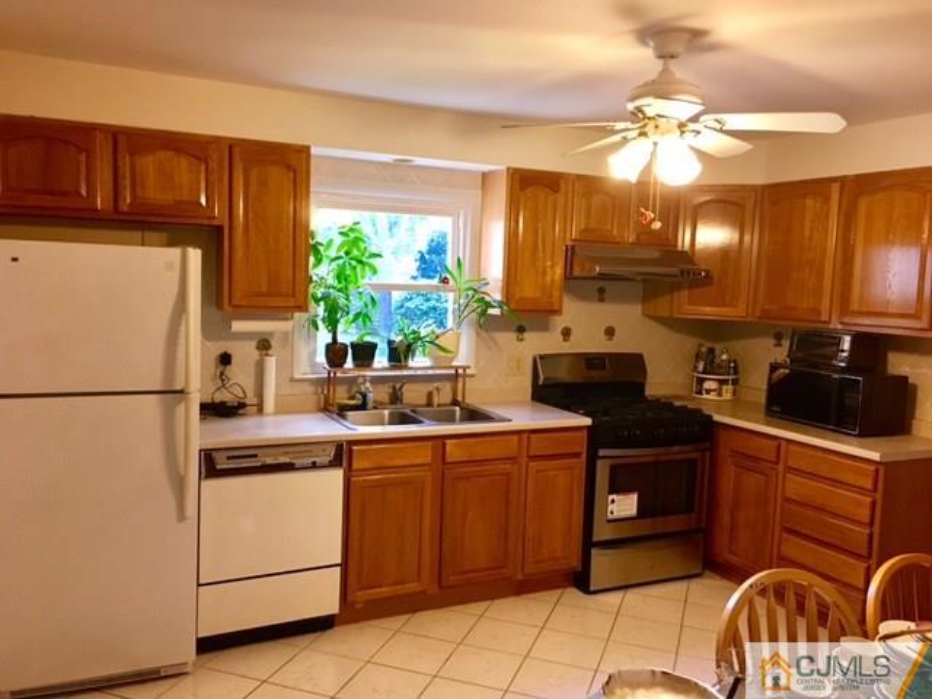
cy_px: 350
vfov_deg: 48.2
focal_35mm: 29
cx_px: 466
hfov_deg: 61.7
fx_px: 781
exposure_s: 1/30
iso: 125
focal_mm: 4.15
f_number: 2.2
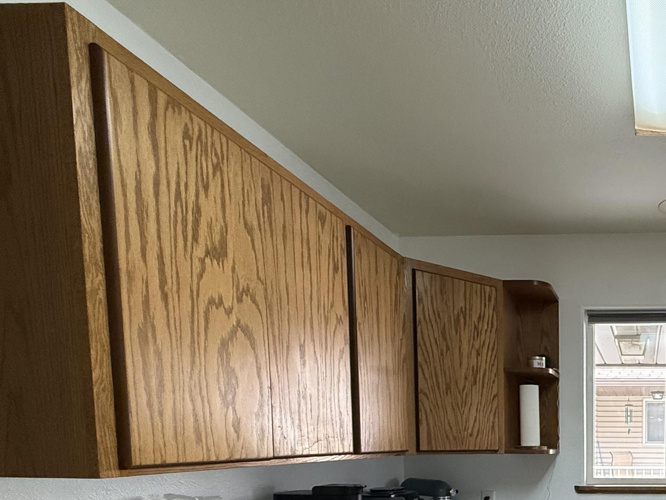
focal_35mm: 28
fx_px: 539
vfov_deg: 43.7
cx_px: 628
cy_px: 481
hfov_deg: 53.4
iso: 400
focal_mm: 2.22
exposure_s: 1/120
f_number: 2.2
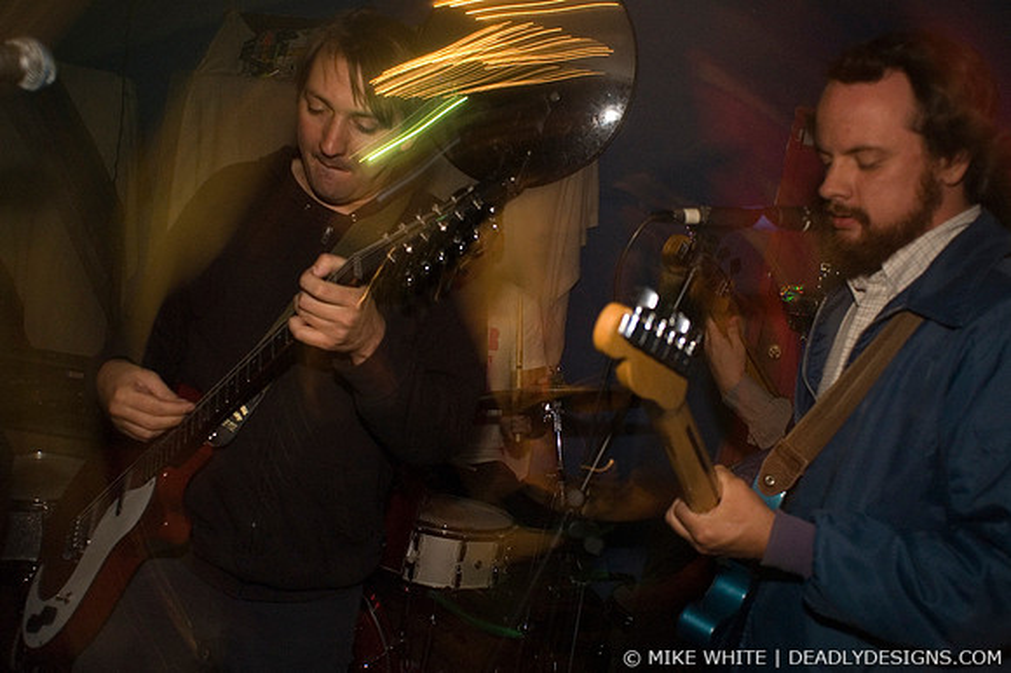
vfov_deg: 43.6
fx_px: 842
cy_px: 336
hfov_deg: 62.0
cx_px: 506
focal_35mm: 30
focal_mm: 20
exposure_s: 1/10
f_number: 3.2
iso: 800
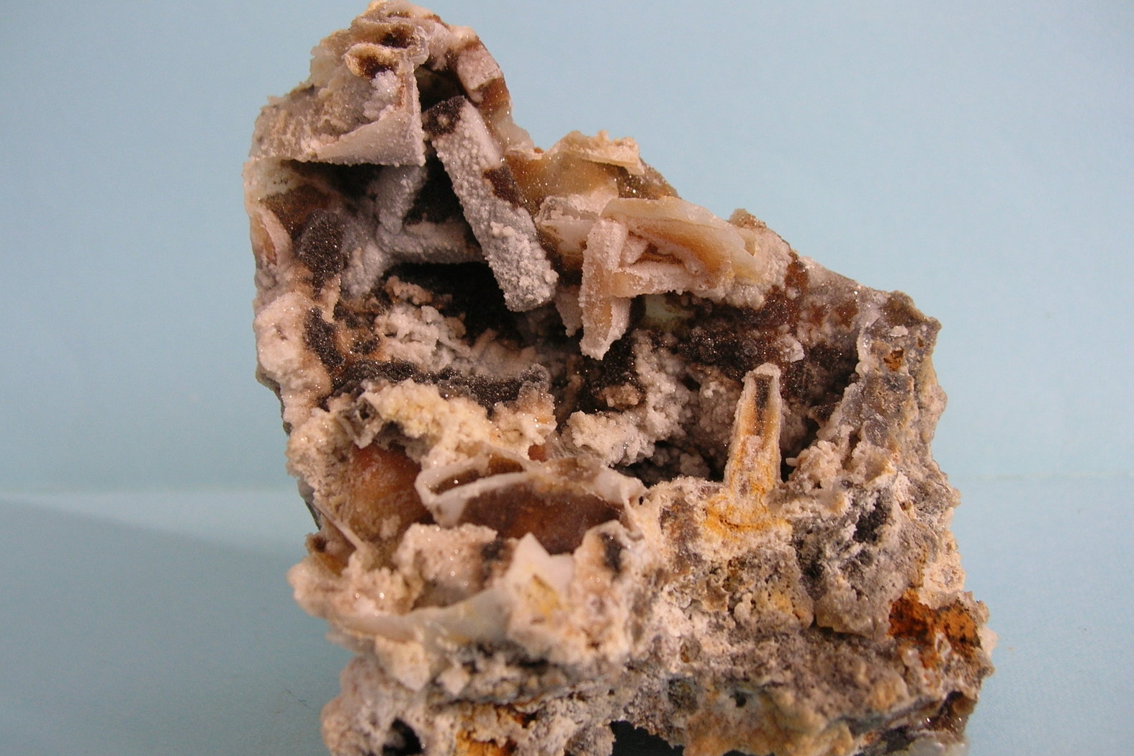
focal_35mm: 38
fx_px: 1197
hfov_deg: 50.7
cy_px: 417
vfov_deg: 35.0
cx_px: 575
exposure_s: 1/58.8
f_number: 2.7
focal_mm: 6
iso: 50
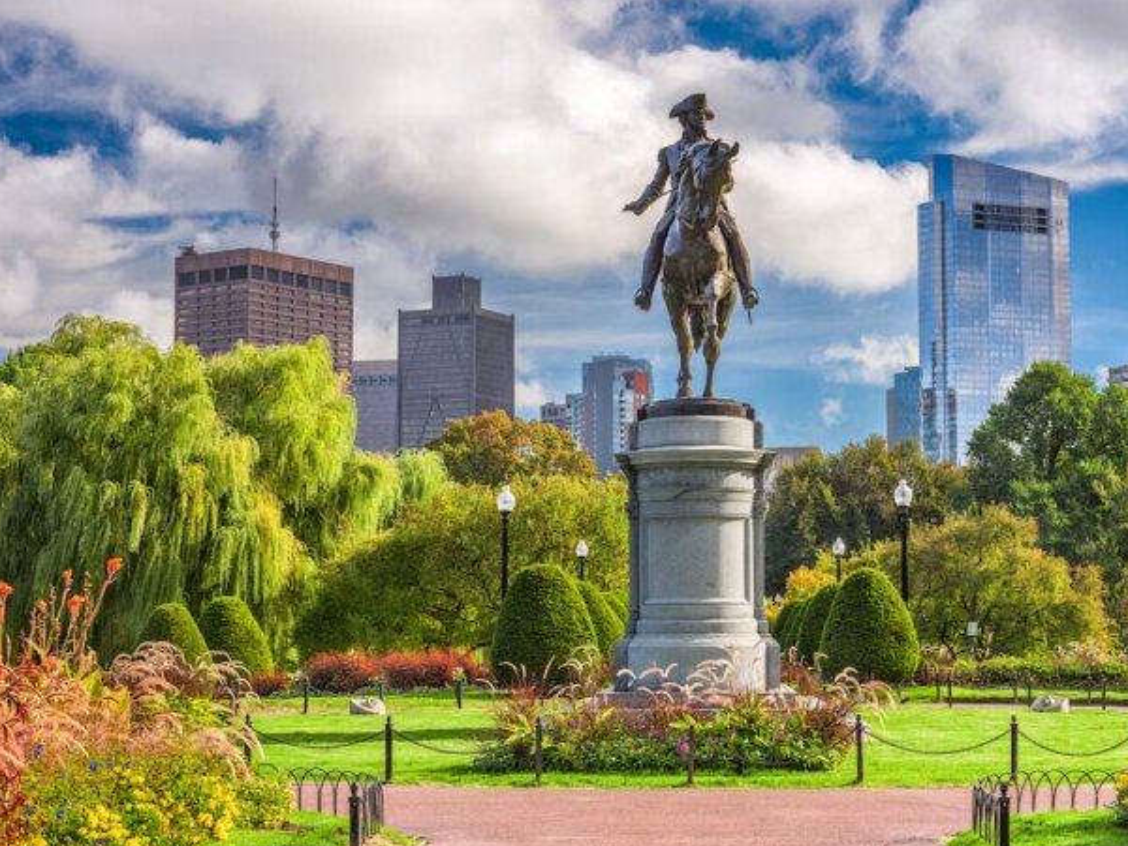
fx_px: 2248
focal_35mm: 69
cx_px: 692
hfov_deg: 28.1
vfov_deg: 21.3
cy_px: 420
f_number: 11
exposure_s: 1/10
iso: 64
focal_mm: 56
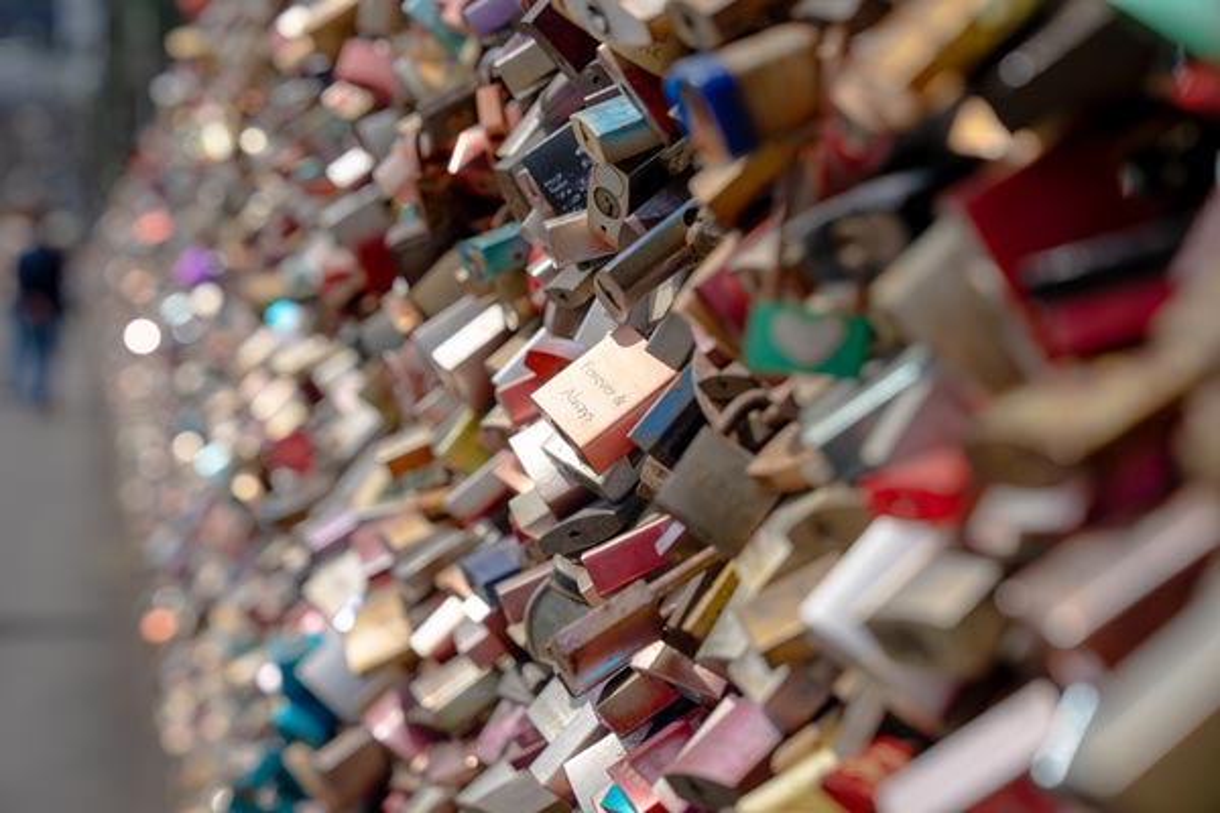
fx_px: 2372
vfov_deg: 19.5
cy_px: 406
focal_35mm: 70
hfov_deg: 28.8
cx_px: 610
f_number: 5
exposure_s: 1/4000
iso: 200
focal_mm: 70
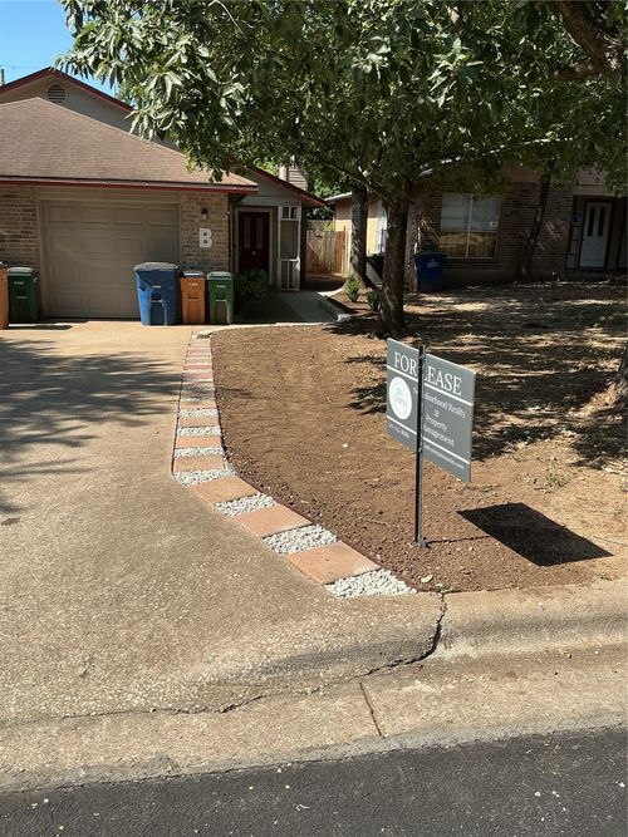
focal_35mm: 29
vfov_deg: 61.7
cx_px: 314
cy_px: 418
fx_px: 702
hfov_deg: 48.2
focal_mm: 3
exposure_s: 1/1412
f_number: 1.8
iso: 25
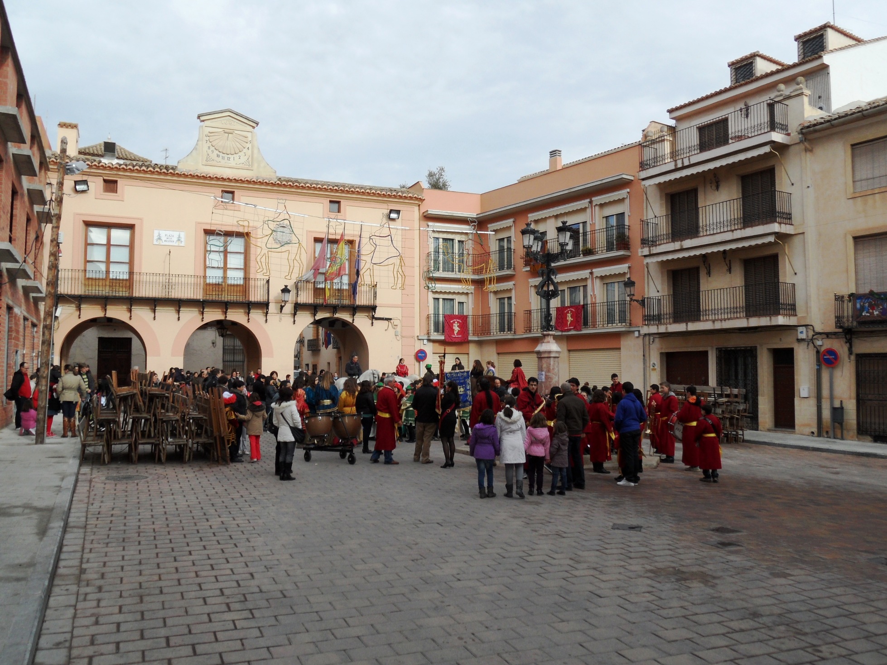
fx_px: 718
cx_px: 444
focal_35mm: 28
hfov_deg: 63.4
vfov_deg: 49.8
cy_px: 332
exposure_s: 1/500
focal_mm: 4.6
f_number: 3.4
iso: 80
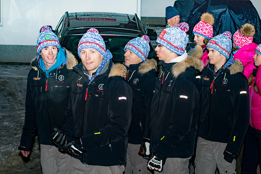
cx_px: 130
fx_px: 580
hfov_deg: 25.4
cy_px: 87
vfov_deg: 17.1
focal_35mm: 80
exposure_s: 1/60
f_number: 7.1
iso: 1000
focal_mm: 80
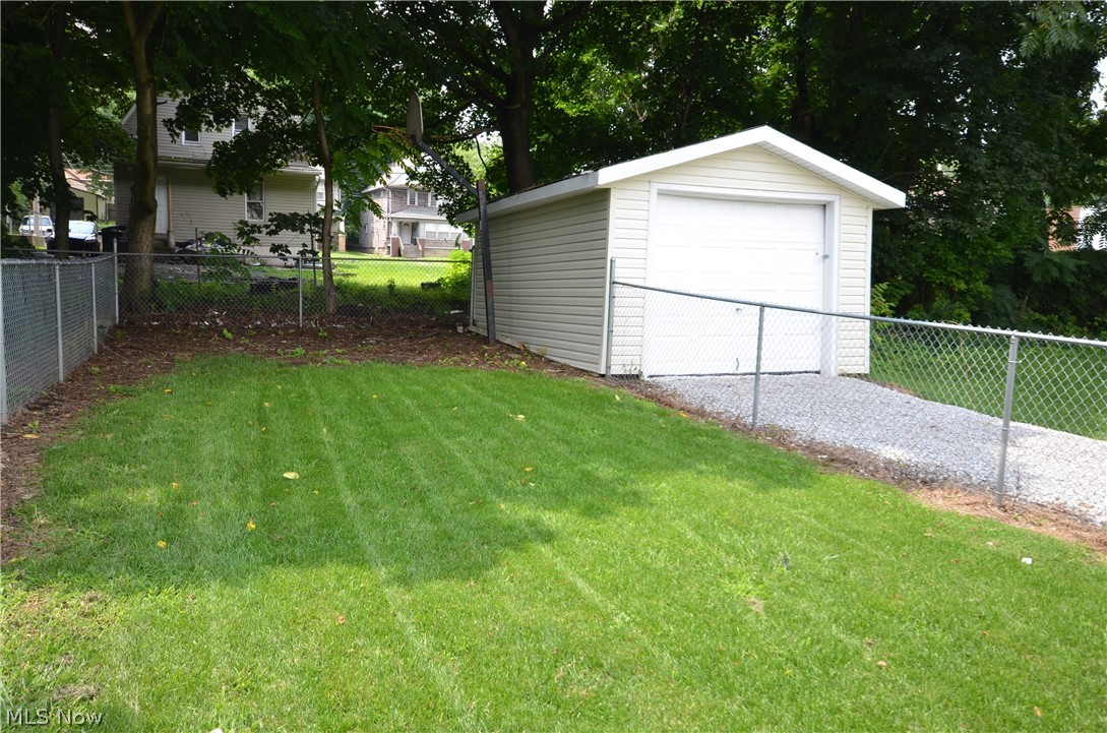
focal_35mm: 30
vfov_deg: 43.4
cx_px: 554
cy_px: 366
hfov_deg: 62.0
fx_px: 920
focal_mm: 20
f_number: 6.3
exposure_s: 1/160
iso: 200
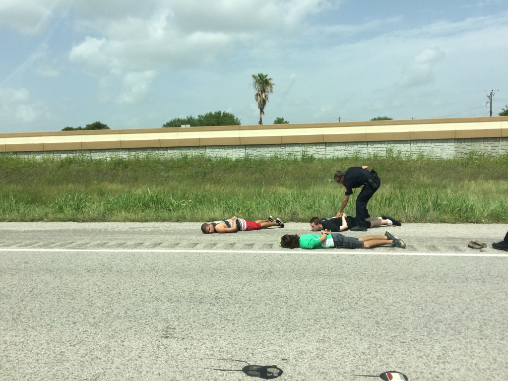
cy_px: 190
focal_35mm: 29
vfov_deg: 48.2
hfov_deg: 61.7
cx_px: 254
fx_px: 426
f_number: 2.2
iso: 32
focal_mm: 4.15
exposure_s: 1/2283
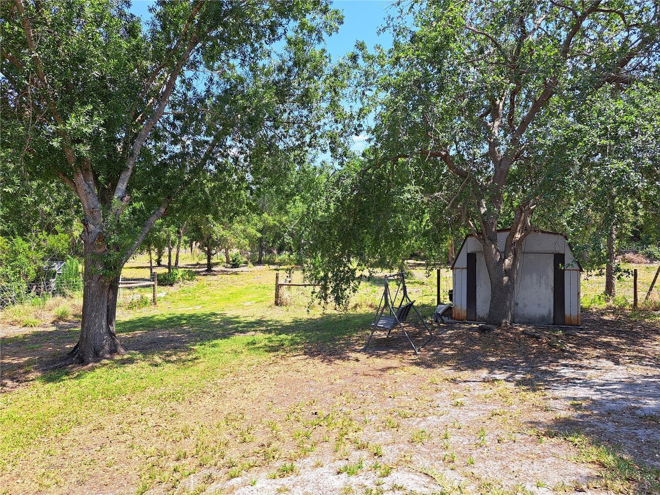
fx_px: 458
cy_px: 248
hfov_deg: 71.6
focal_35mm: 24
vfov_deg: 56.8
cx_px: 330
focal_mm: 5.23
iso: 50
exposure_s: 1/830
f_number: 1.8
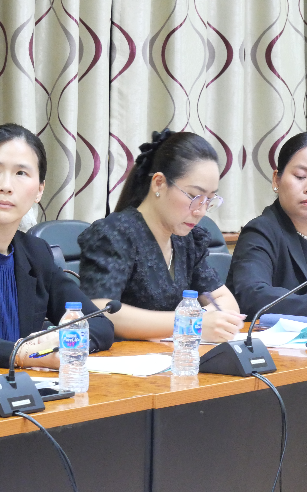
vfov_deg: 11.0
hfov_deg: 6.9
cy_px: 246
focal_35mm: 190
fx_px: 2544
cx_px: 113
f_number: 5.6
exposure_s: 1/13
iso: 3200
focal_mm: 60
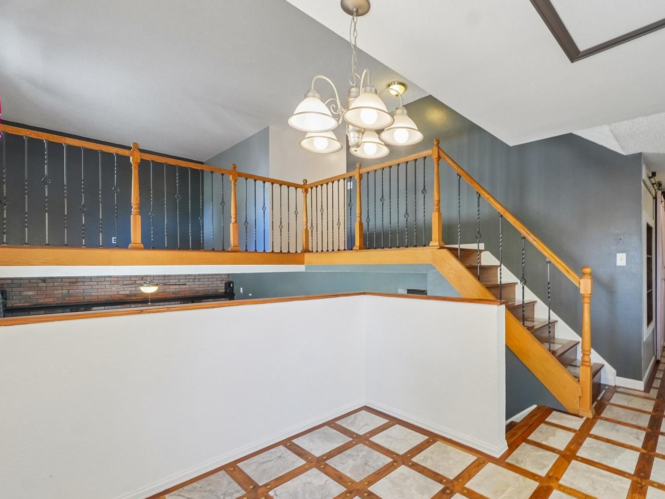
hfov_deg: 90.1
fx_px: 327
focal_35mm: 17
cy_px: 257
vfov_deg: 74.7
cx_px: 390
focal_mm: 10
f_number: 8
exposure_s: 1/5
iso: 800
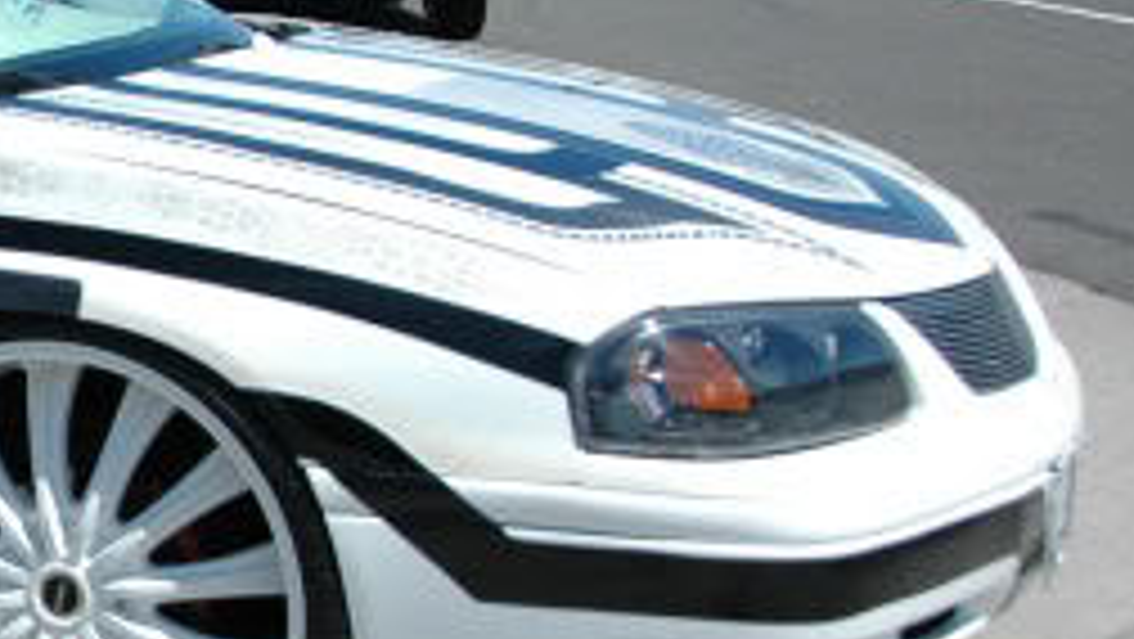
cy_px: 346
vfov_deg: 13.5
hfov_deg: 21.6
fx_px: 2707
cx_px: -302
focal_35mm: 90
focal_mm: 20
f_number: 4
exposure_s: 1/1600
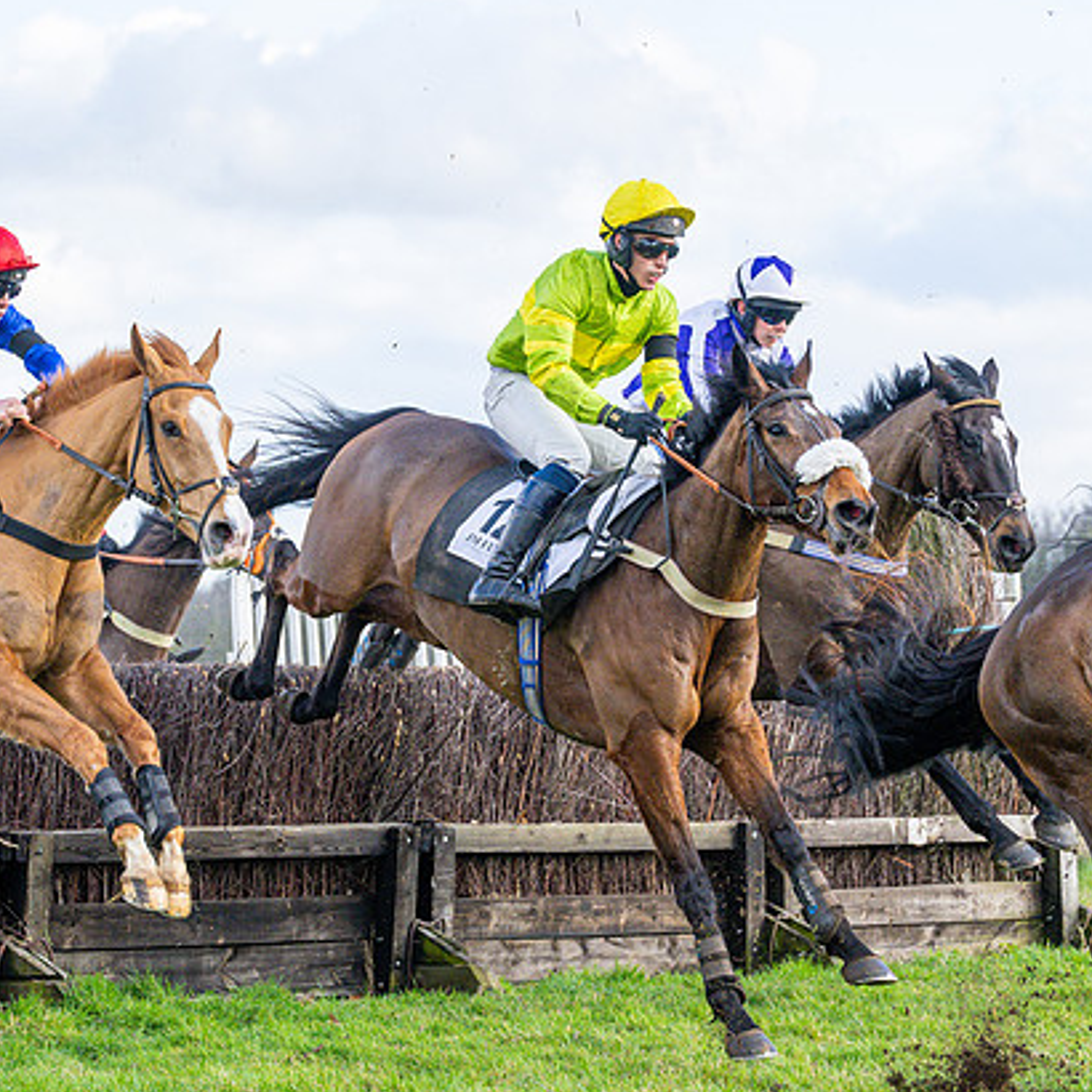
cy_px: 506
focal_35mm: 141
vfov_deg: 12.4
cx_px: 132
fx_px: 5032
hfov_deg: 12.3
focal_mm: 70
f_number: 4
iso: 640
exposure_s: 1/2000
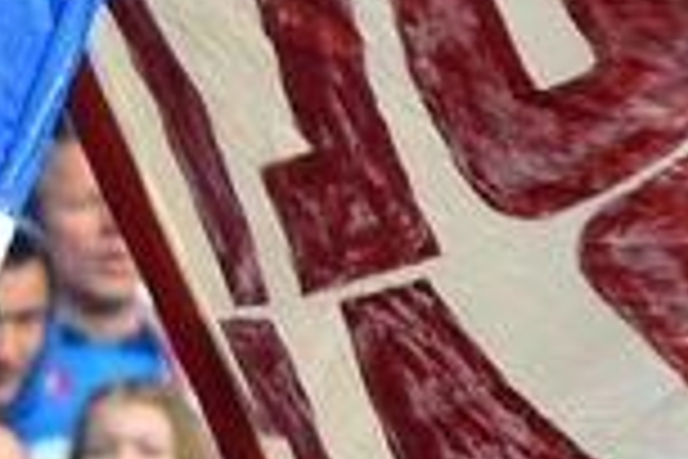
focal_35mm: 480
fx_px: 9173
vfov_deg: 2.9
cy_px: 567
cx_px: 1183
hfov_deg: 4.3
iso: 400
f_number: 4.5
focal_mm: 86
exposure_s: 1/1250
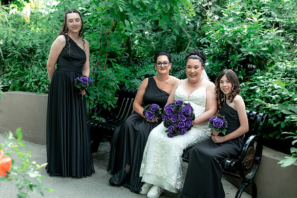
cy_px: 99
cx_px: 148
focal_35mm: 44
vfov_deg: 30.5
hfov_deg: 44.5
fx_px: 363
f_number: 3.5
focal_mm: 44
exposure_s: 1/160
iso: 125
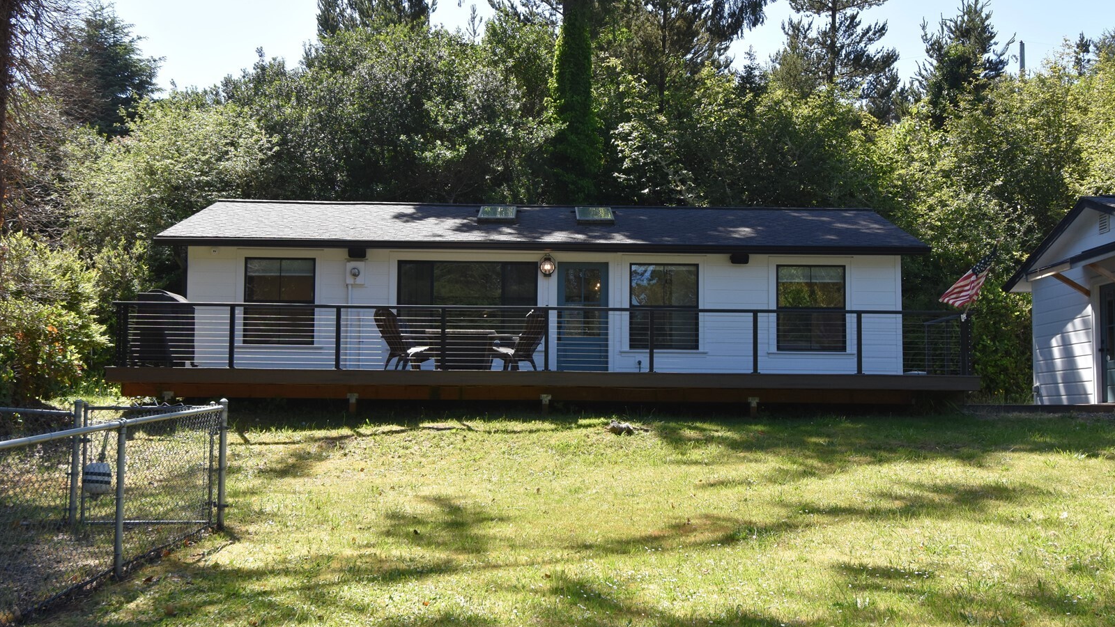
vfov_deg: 29.7
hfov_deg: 50.5
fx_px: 1183
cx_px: 566
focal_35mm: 40
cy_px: 348
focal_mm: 24
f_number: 8
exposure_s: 1/500
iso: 500
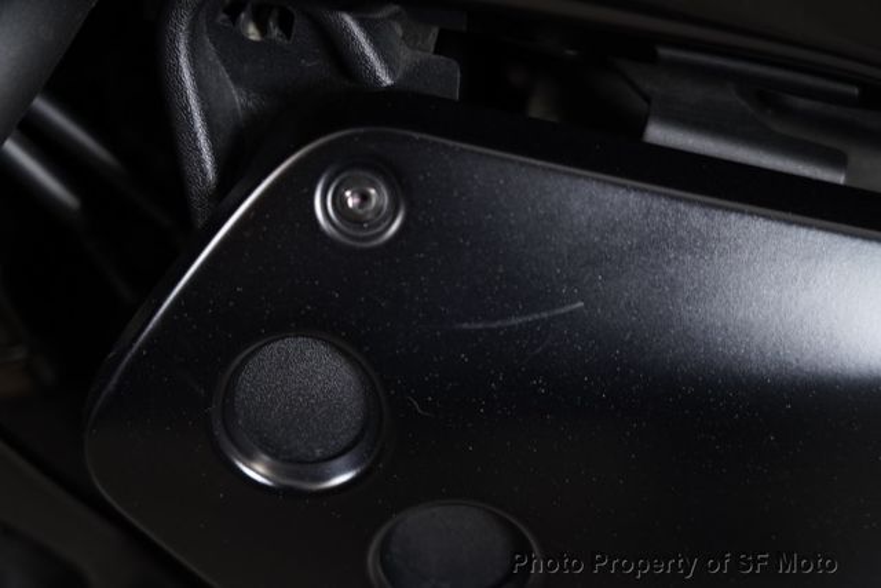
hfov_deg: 19.5
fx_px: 2570
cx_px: 440
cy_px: 294
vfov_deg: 13.0
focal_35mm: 105
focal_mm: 105
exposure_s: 1/100
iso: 1600
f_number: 4
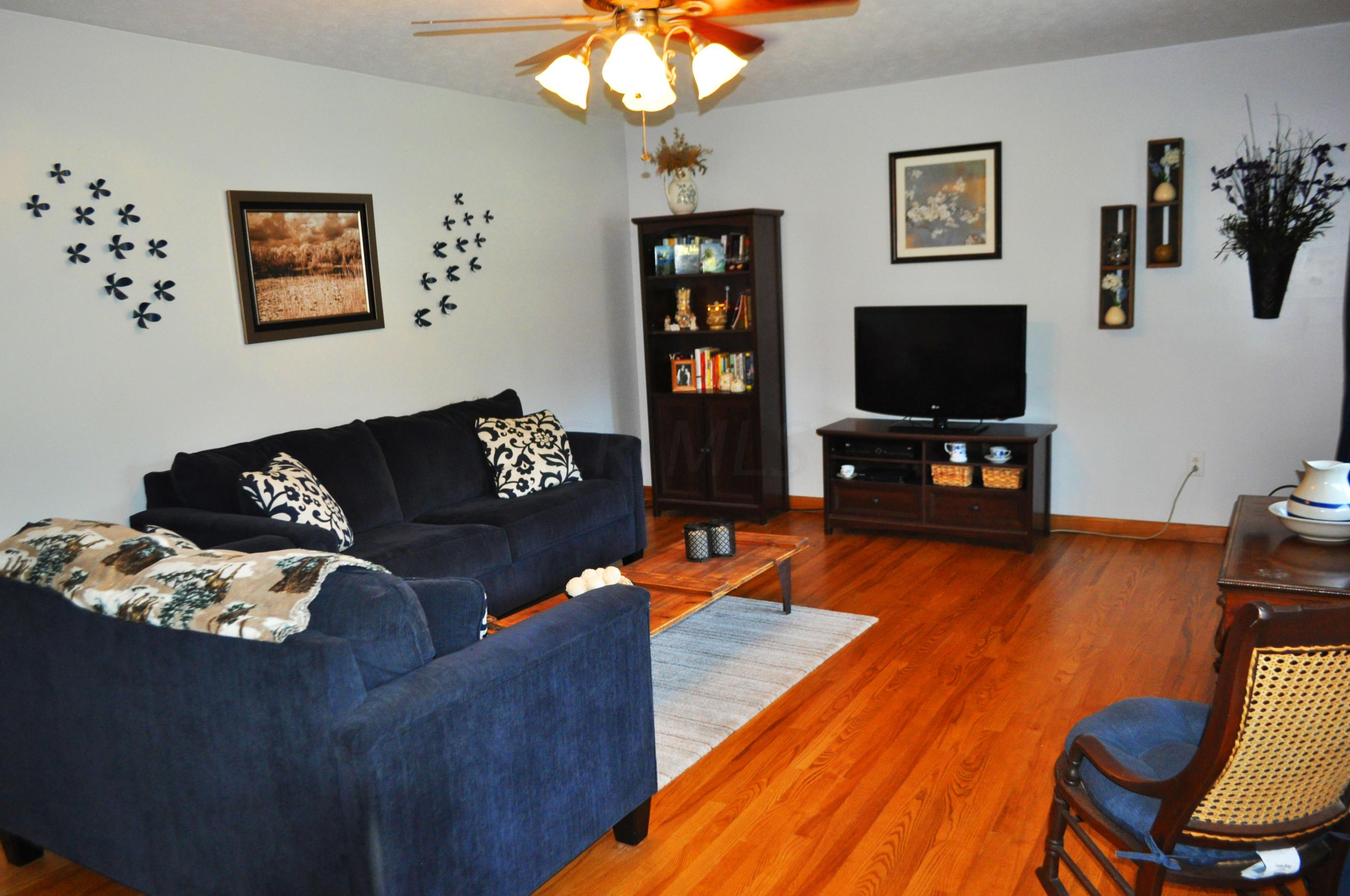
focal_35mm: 27
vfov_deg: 47.8
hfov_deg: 67.4
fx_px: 1011
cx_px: 675
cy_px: 448
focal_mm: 18
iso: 800
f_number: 3.5
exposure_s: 1/60
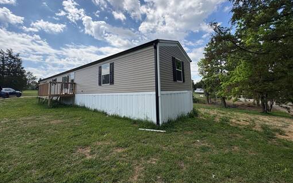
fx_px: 120
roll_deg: +1.9
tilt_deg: +5.8
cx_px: 147
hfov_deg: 101.5
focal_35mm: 15
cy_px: 80
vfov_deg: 74.5
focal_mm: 2.22
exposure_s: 1/1880
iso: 64
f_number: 2.2
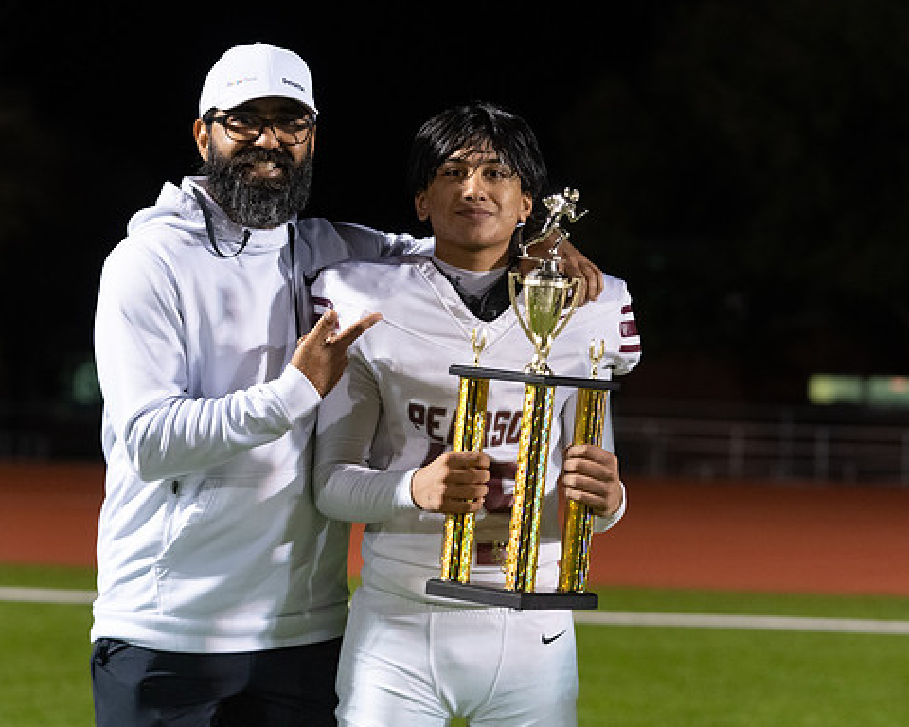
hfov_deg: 16.3
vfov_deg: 13.1
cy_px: 338
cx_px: 419
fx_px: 3175
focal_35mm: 118
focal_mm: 93
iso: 4000
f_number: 3.5
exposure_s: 1/320
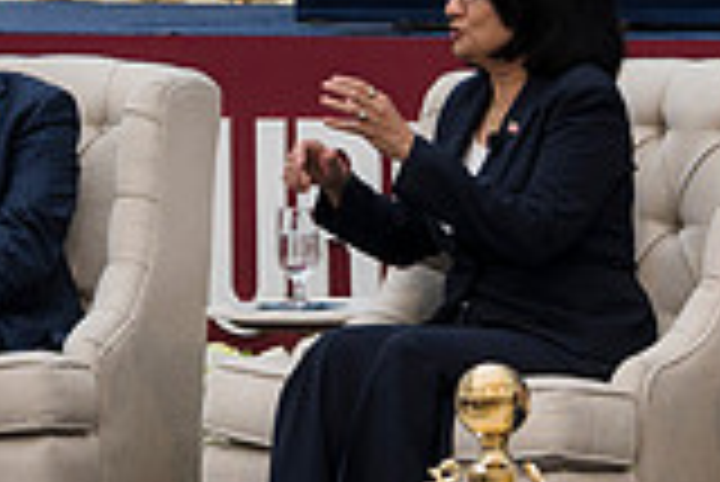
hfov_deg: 7.3
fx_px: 5645
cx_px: 468
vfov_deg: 4.9
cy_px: 342
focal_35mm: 282
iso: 125
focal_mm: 52
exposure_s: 1/160
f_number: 4
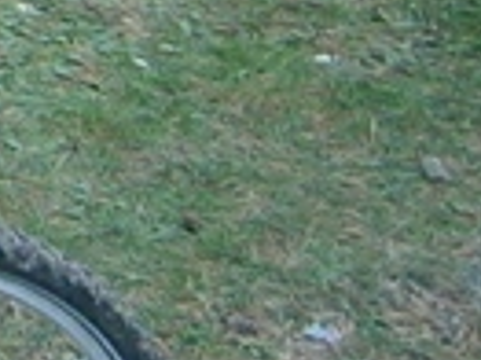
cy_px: -287
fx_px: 1763
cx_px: -643
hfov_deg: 12.5
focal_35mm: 127
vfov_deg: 10.9
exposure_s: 1/125
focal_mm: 4.7
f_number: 2.8
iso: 400
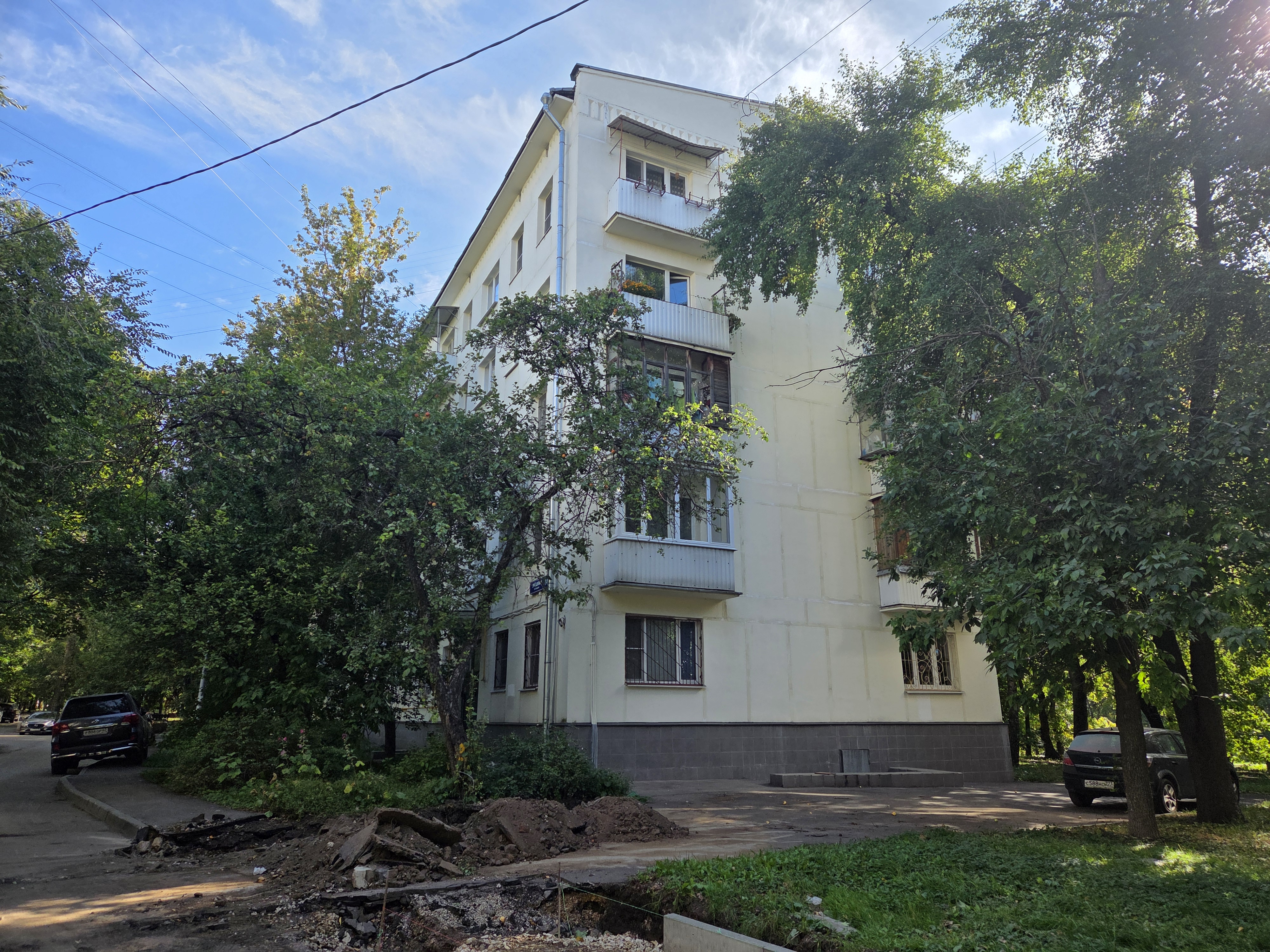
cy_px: 476
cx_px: 635
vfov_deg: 58.9
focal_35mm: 23
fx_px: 844
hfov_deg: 73.9
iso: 80
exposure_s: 1/2551
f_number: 1.8
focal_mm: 5.4
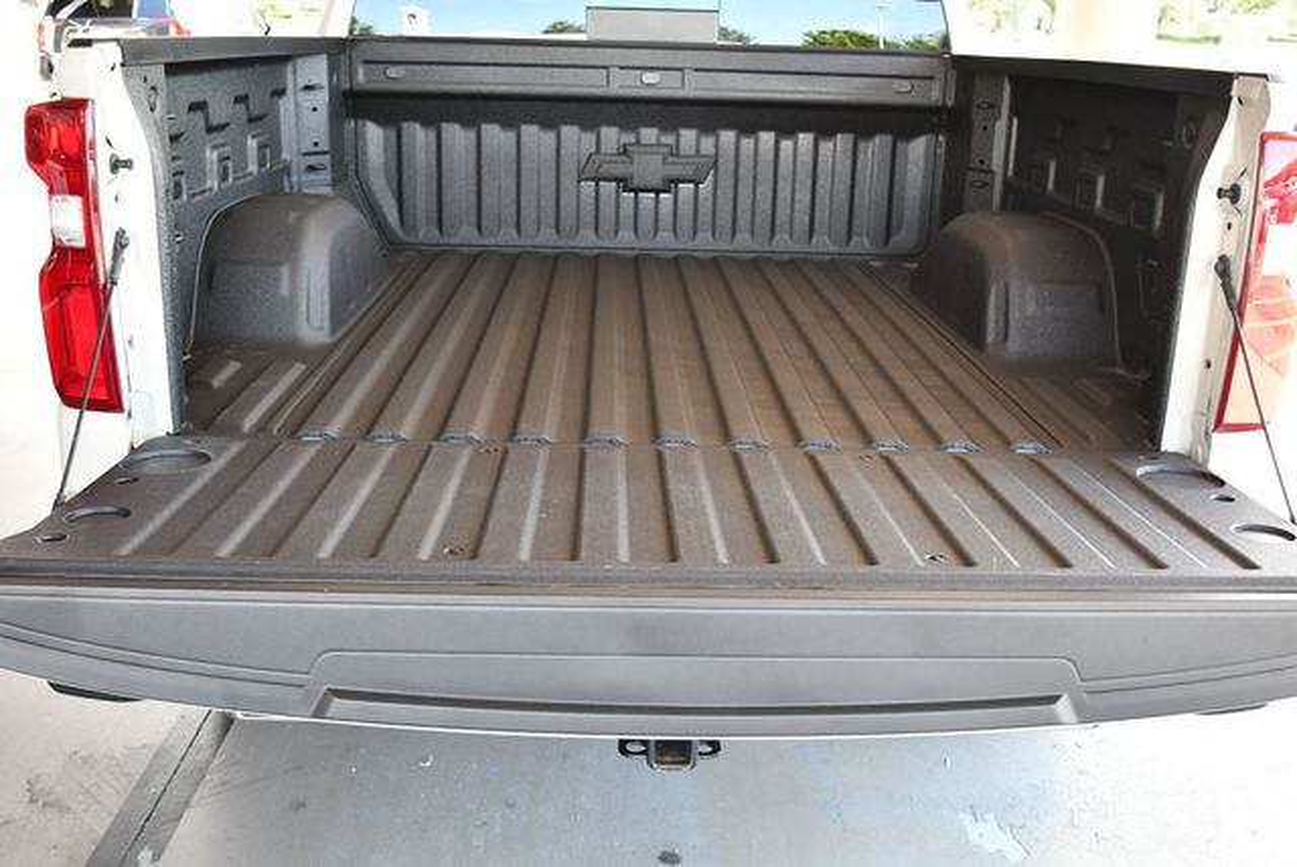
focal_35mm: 36
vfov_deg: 36.9
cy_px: 434
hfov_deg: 53.1
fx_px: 1298
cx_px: 648
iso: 800
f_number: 3.5
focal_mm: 18
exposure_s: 1/250
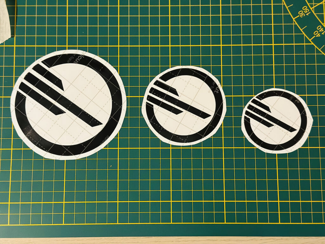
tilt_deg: -82.0
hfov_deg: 39.7
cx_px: 162
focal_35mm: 48
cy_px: 122
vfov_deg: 30.3
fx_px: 451
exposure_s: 1/35
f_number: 1.78
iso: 800
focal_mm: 6.86
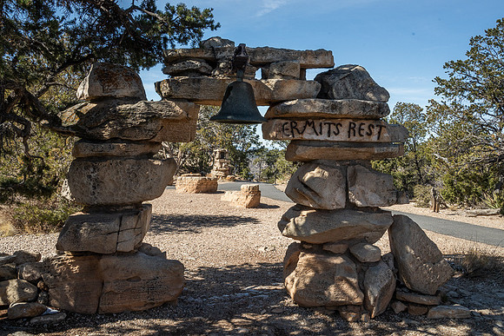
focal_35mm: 39
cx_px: 252
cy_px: 168
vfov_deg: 34.2
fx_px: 546
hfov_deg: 49.5
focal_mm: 39
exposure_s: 1/160
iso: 800
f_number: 18
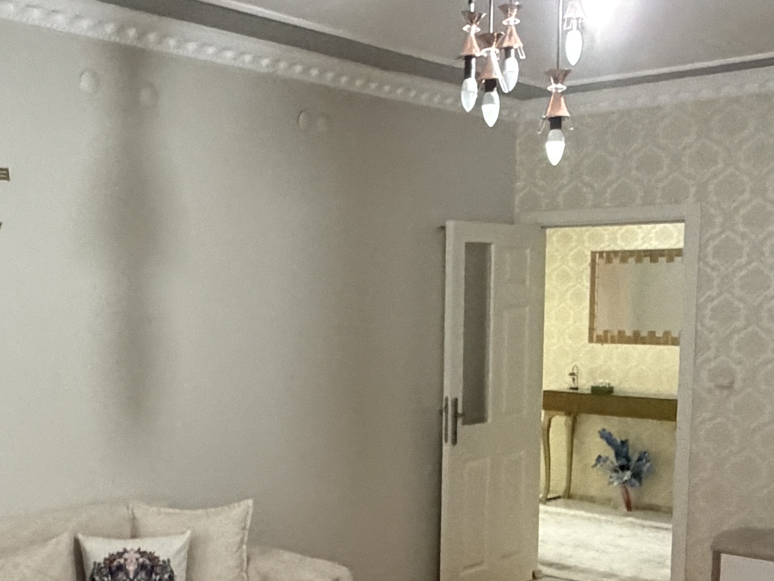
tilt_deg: -6.0
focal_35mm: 51
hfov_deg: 36.9
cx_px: 225
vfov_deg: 28.3
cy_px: 412
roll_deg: -0.2
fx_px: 1140
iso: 640
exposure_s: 1/50
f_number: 2.2
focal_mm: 2.22
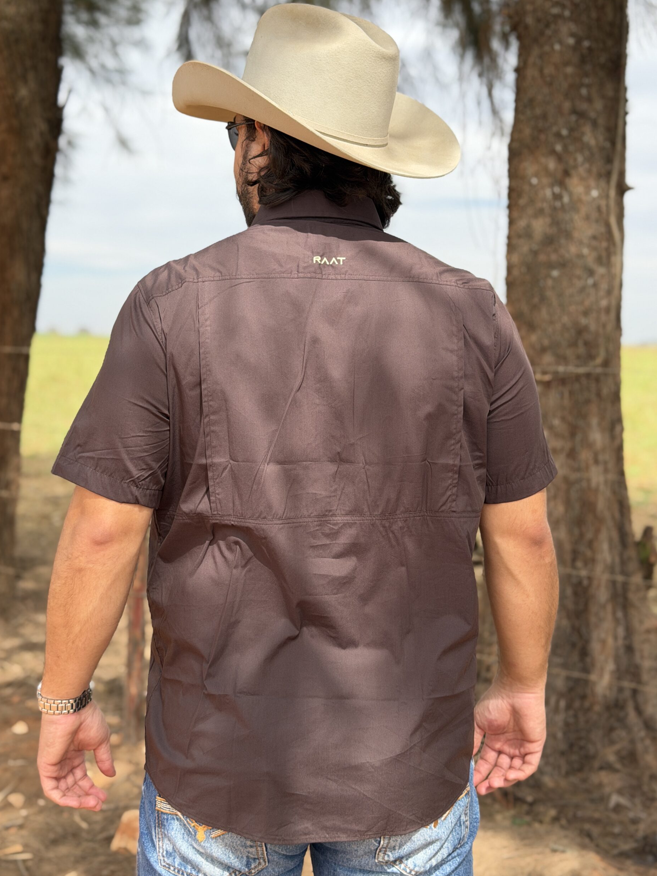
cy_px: 421
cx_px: 335
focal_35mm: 50
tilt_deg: -3.7
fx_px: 1266
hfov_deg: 29.1
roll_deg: -1.3
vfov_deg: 38.2
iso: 80
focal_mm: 6.76
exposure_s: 1/2577
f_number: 1.78
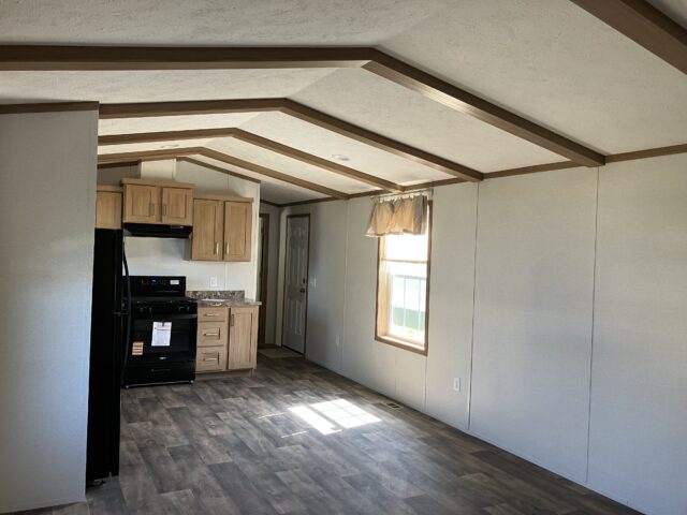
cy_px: 258
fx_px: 556
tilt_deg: -1.3
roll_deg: -2.9
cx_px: 344
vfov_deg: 49.7
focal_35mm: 28
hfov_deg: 63.4
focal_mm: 3.99
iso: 100
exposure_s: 1/60
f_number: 1.8
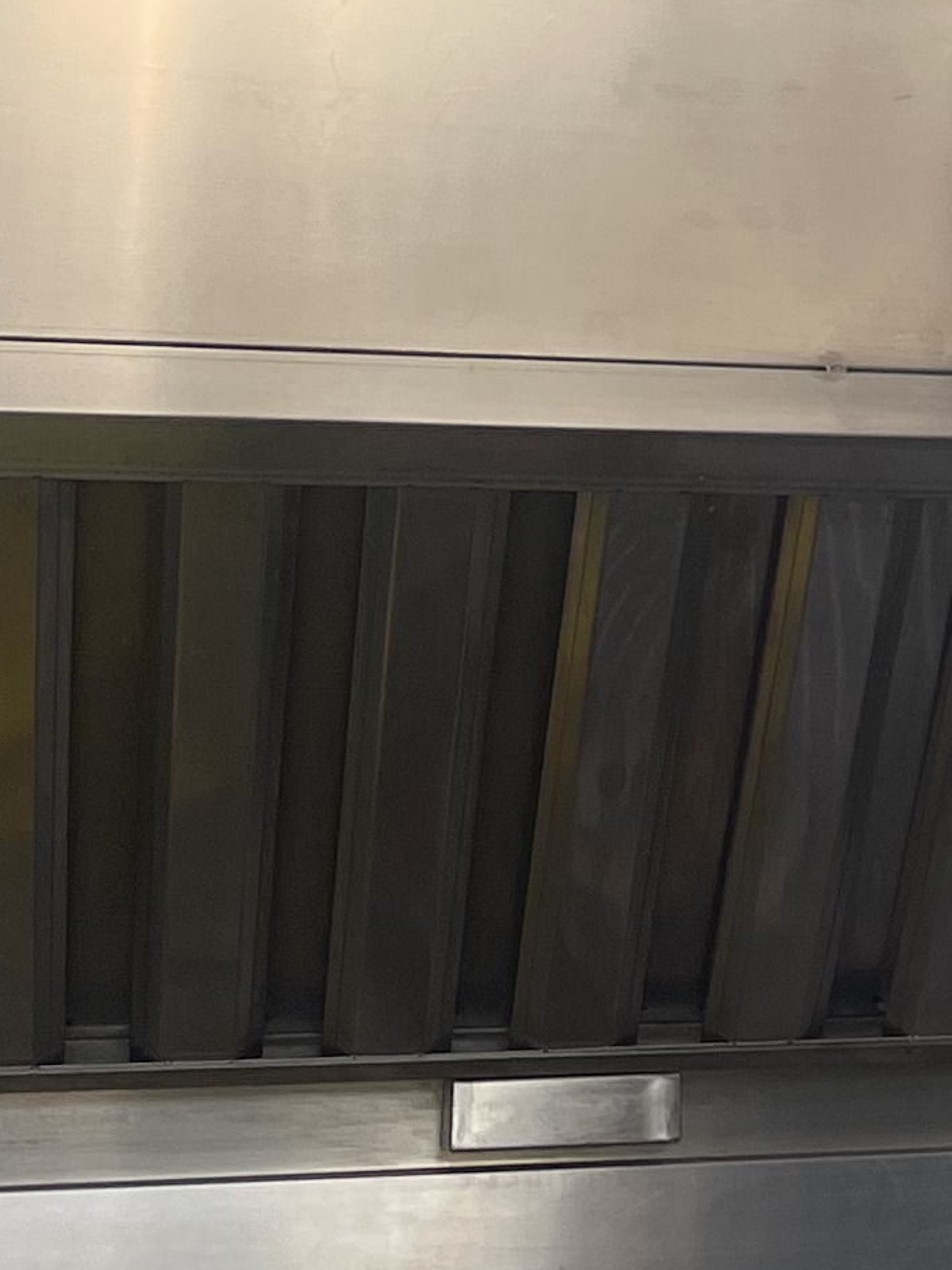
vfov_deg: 17.5
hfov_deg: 11.6
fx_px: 4107
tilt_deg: +6.5
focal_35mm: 112
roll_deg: +2.3
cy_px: 395
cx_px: 2048
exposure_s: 1/888
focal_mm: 4.2
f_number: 1.6
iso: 32
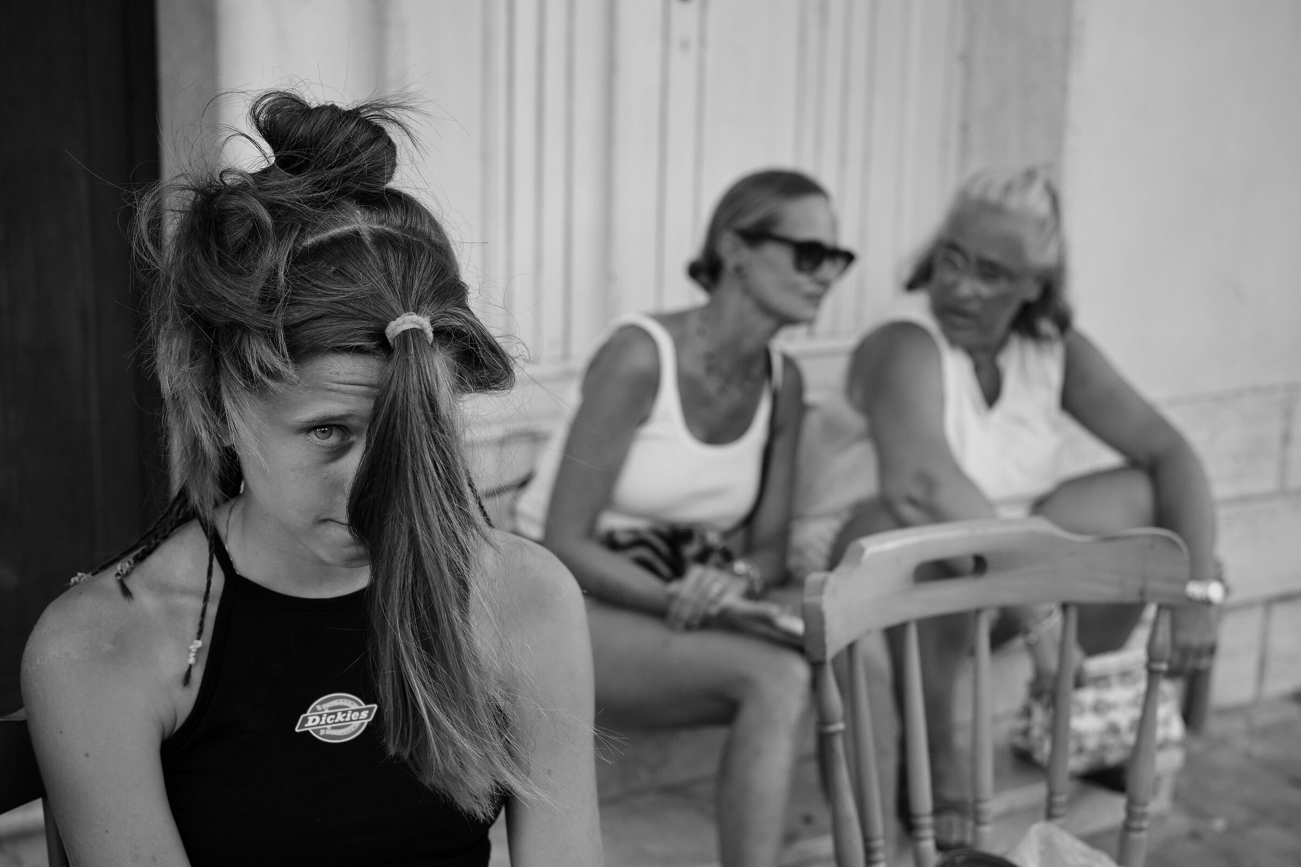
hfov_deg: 39.6
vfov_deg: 27.0
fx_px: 1807
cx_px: 650
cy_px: 434
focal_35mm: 50
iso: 640
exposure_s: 1/1250
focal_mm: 33
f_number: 2.8
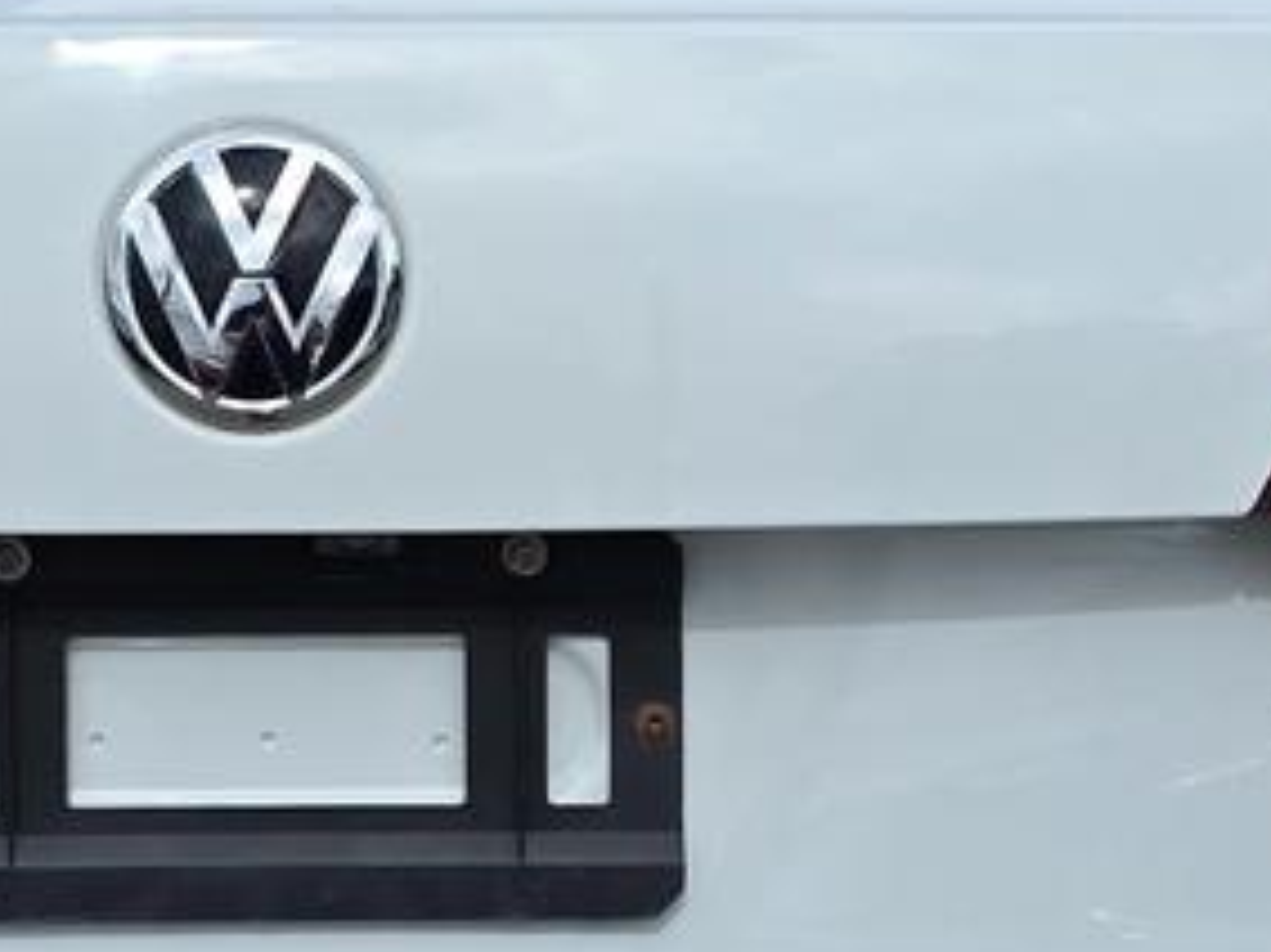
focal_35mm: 104
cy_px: 579
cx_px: 404
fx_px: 3817
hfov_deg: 18.8
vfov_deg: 14.2
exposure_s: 1/7944
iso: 80
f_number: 1.7
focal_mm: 6.3
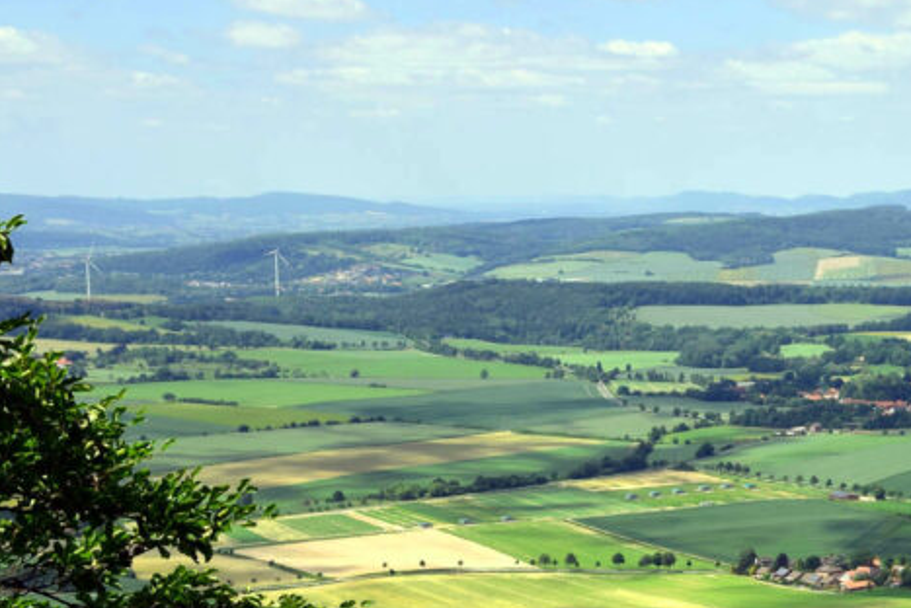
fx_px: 2329
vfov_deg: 14.8
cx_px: 854
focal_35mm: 92
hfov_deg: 21.5
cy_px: 486
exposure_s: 1/250
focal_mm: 28
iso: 100
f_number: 8
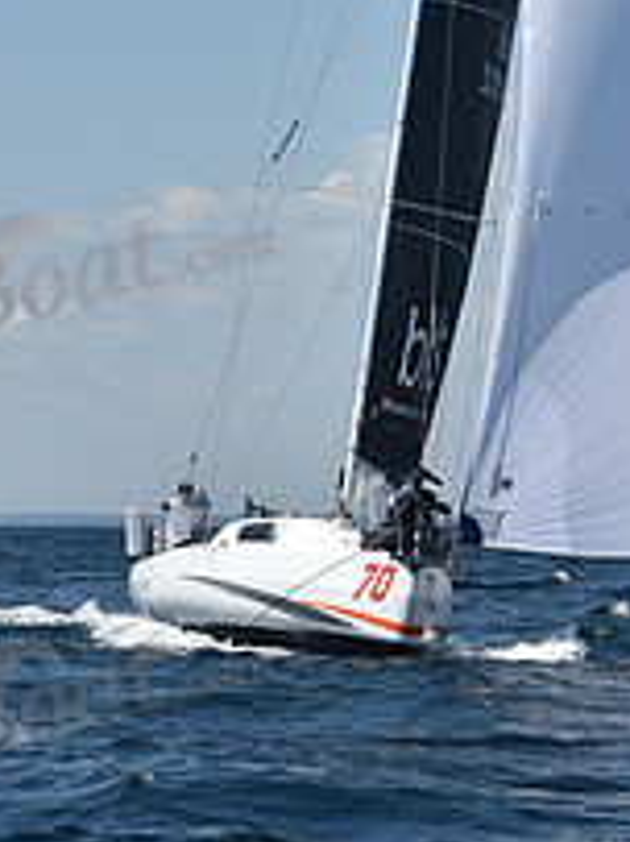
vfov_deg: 7.8
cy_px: 29
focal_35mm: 253
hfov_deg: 5.9
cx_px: 491
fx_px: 6146
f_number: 9
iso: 200
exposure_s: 1/1000
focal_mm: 92
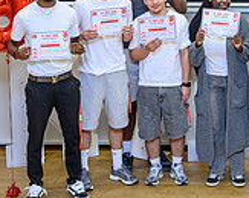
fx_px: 942
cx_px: 229
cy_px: -30
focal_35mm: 128
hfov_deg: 14.9
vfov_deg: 11.8
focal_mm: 38
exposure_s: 1/200
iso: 1250
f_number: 2.8
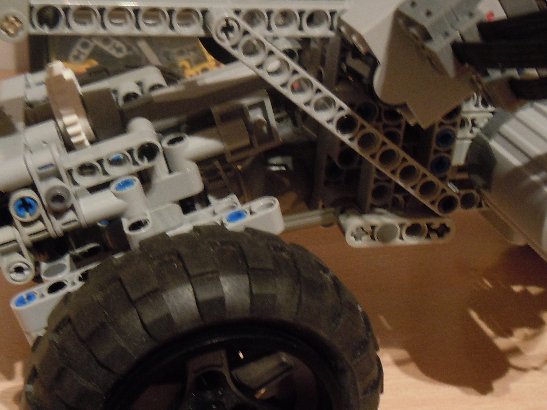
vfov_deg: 28.6
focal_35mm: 51
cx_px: 225
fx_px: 806
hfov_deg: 37.4
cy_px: 194
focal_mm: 5.4
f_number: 3.5
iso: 400
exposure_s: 1/4
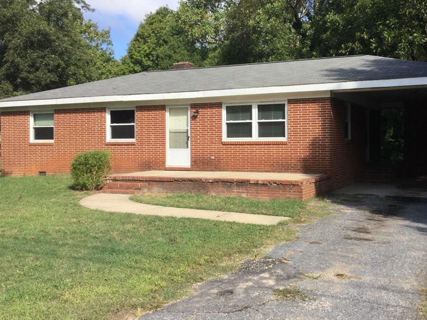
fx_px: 481
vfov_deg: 36.7
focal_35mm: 39
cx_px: 262
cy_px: 139
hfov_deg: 47.5
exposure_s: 1/926
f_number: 2.4
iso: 25
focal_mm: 3.3
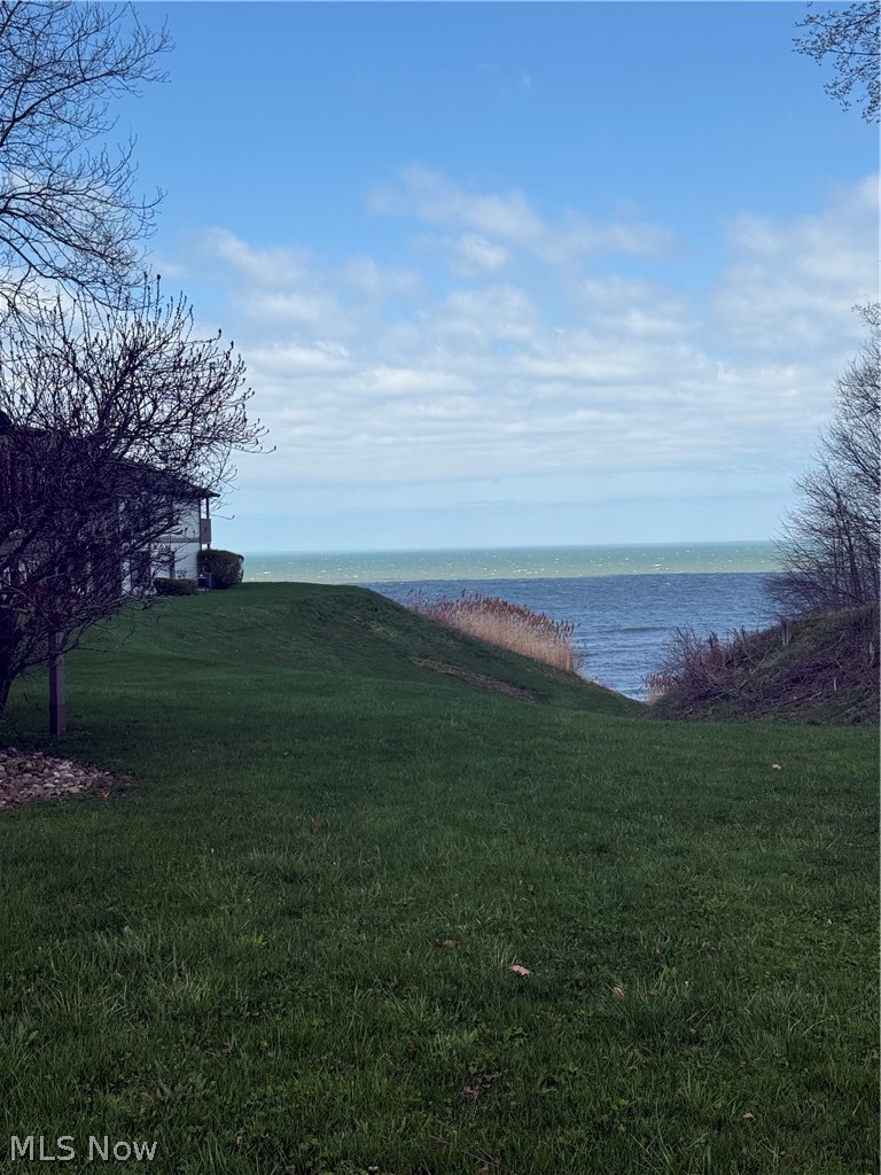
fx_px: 1629
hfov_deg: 30.3
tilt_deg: +0.2
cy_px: 588
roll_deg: +1.1
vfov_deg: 39.7
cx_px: 440
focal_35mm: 48
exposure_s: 1/5208
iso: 64
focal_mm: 6.76
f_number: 1.78
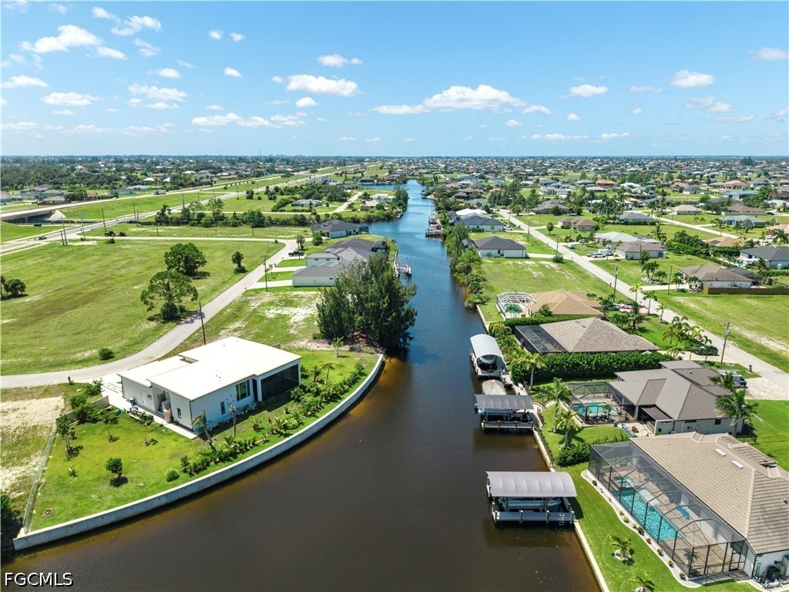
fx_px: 547
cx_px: 394
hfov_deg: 71.6
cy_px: 296
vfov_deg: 56.8
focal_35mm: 24
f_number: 1.8
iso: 100
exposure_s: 1/500
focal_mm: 8.67
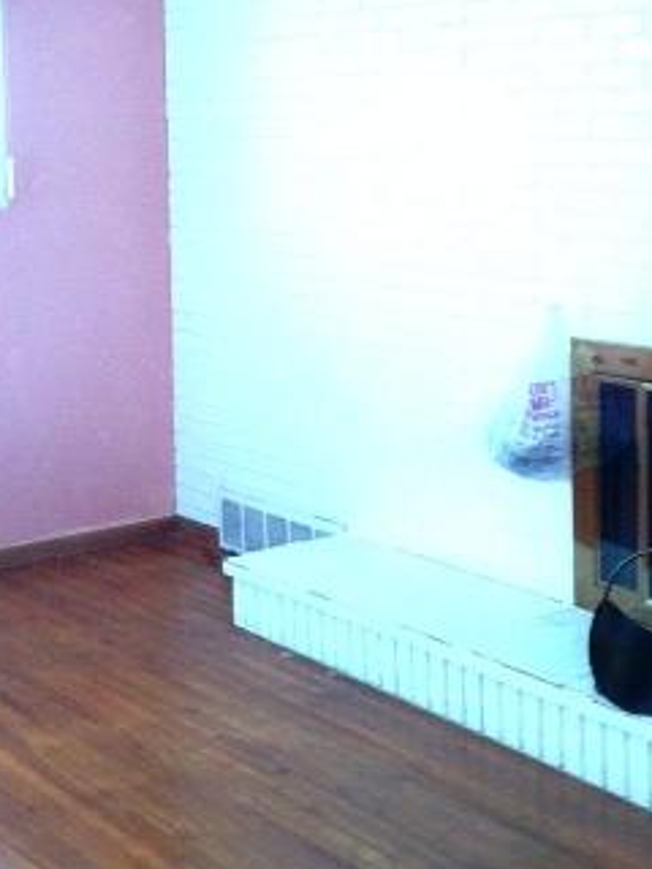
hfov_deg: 22.2
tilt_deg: -3.0
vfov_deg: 29.1
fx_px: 1657
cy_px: 250
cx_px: 402
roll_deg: +1.2
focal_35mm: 66
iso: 320
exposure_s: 1/20
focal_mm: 4.12
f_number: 2.4
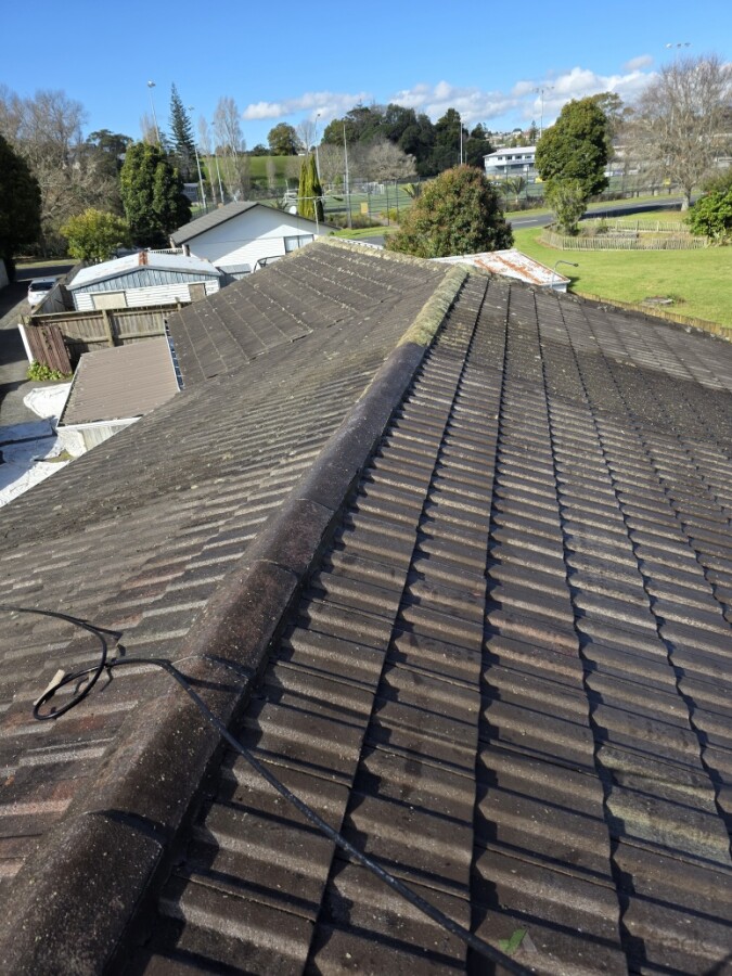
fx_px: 648
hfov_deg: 58.9
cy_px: 488
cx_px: 366
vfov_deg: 73.9
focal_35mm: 23
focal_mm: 6.3
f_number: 1.7
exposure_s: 1/3687
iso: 80
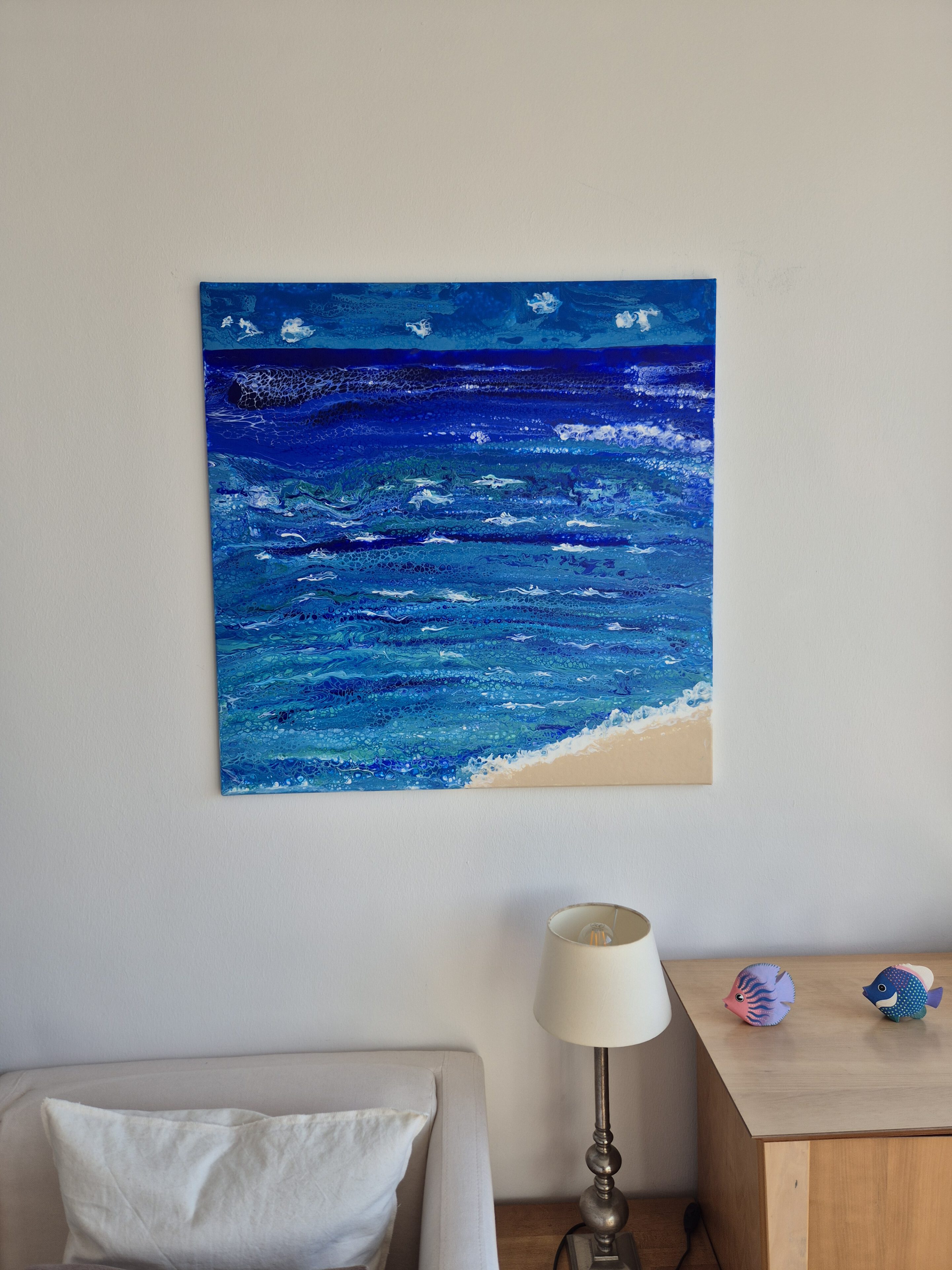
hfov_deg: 58.9
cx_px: 476
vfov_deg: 73.9
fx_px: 843
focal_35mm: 23
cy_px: 635
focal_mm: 5.4
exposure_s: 1/259
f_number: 1.8
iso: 25
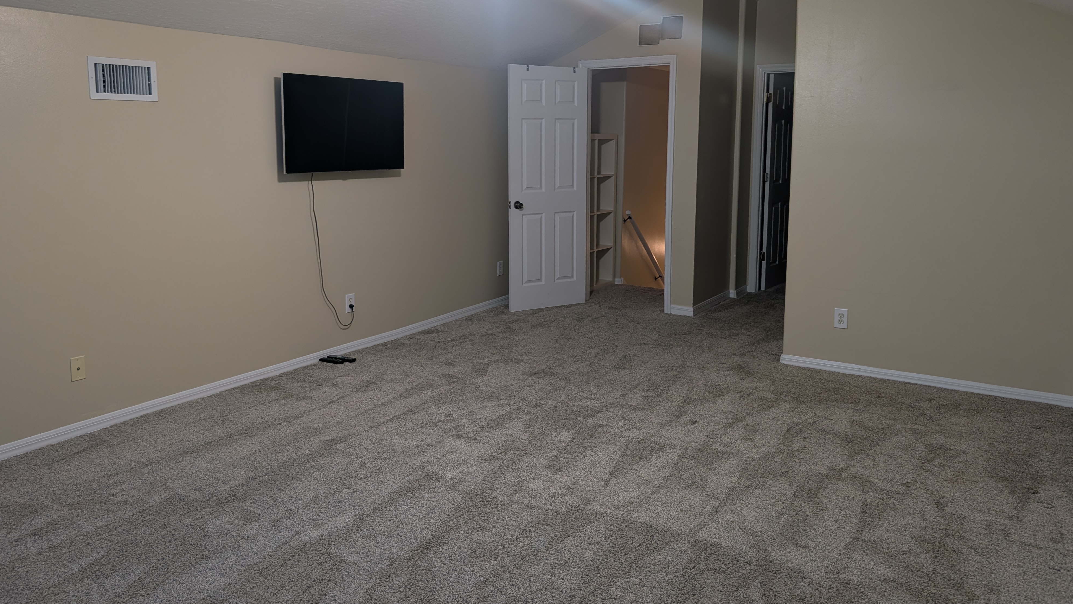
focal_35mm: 27
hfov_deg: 69.9
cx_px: 534
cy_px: 247
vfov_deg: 42.7
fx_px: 768
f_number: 1.68
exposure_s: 1/30
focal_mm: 6.9
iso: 78
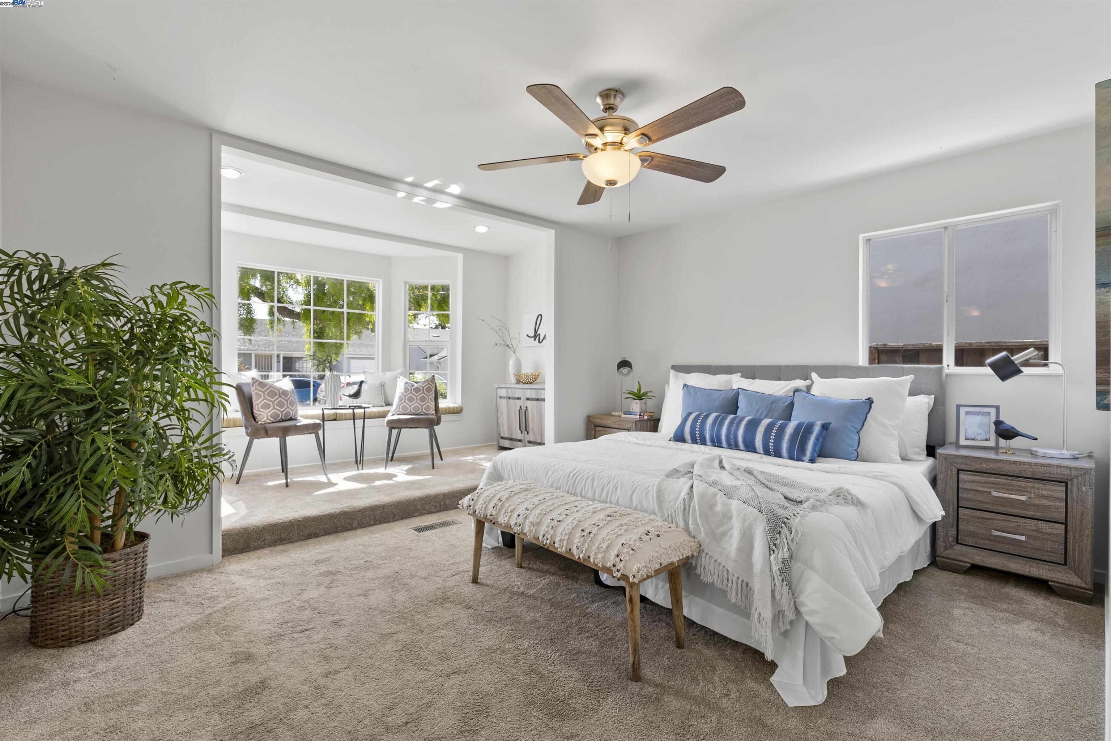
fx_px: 494
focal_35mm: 16
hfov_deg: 96.7
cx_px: 556
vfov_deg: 73.8
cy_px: 370
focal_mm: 16
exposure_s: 1/4
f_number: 8
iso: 100
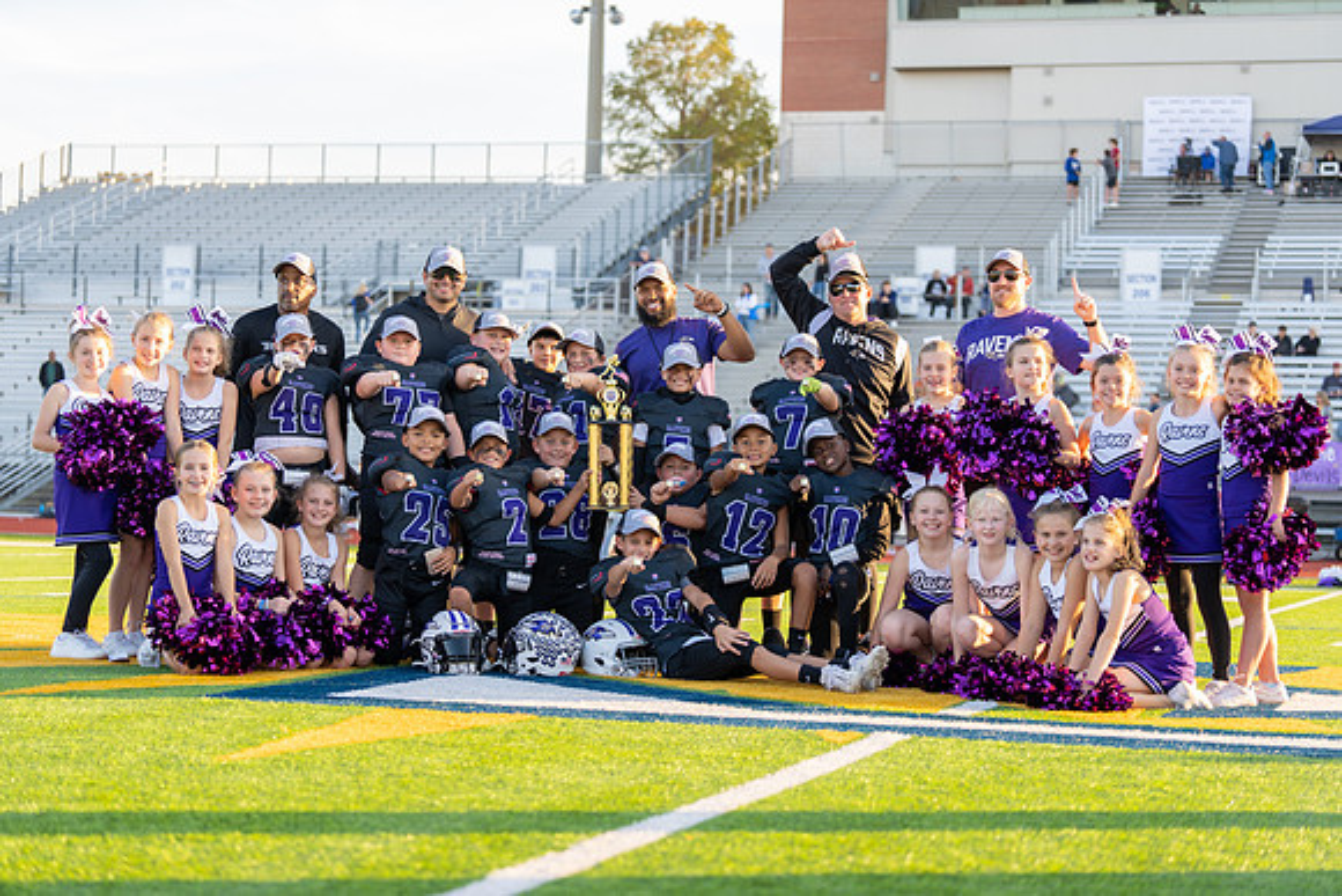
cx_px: 671
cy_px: 448
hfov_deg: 27.3
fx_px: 2759
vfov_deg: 18.4
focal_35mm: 74
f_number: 2.8
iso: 100
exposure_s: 1/200
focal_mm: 74
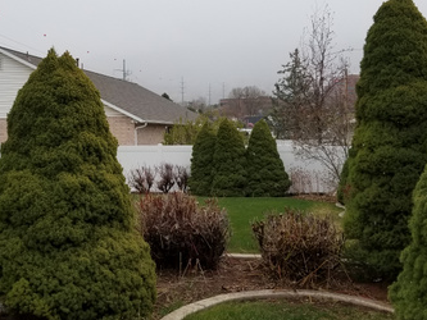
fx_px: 617
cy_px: 154
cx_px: 180
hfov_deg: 38.1
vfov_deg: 29.1
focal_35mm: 50
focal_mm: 4.25
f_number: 1.7
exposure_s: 1/1896
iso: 50
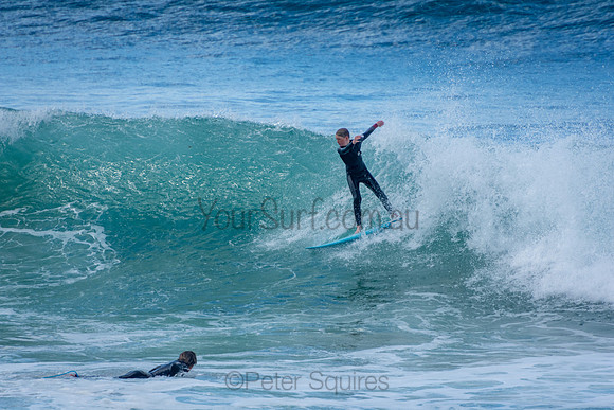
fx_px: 10235
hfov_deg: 3.4
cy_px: 205
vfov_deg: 2.3
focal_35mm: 600
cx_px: 307
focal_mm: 400
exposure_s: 1/2000
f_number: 5.6
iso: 450
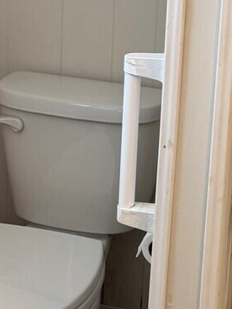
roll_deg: -4.6
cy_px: 85
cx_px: 189
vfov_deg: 20.7
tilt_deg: -16.3
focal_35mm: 94
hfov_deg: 15.6
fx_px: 840
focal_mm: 6.76
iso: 200
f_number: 1.78
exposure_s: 1/60
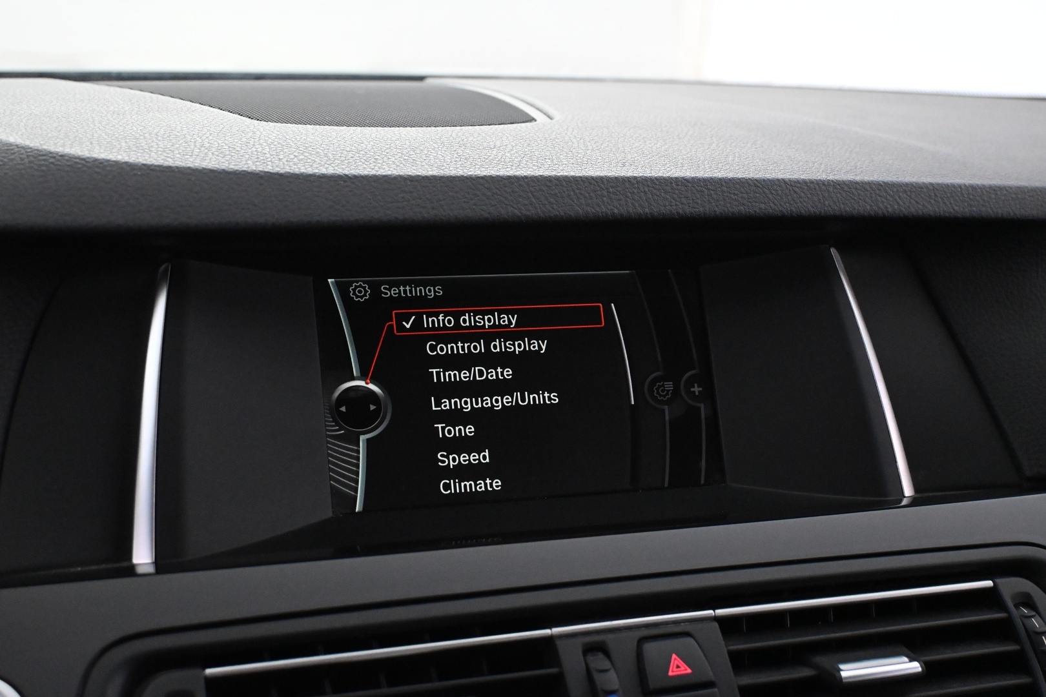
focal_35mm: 52
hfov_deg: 37.9
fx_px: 1525
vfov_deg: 25.8
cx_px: 523
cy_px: 348
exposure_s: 1/60
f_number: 5.3
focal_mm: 35
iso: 5600
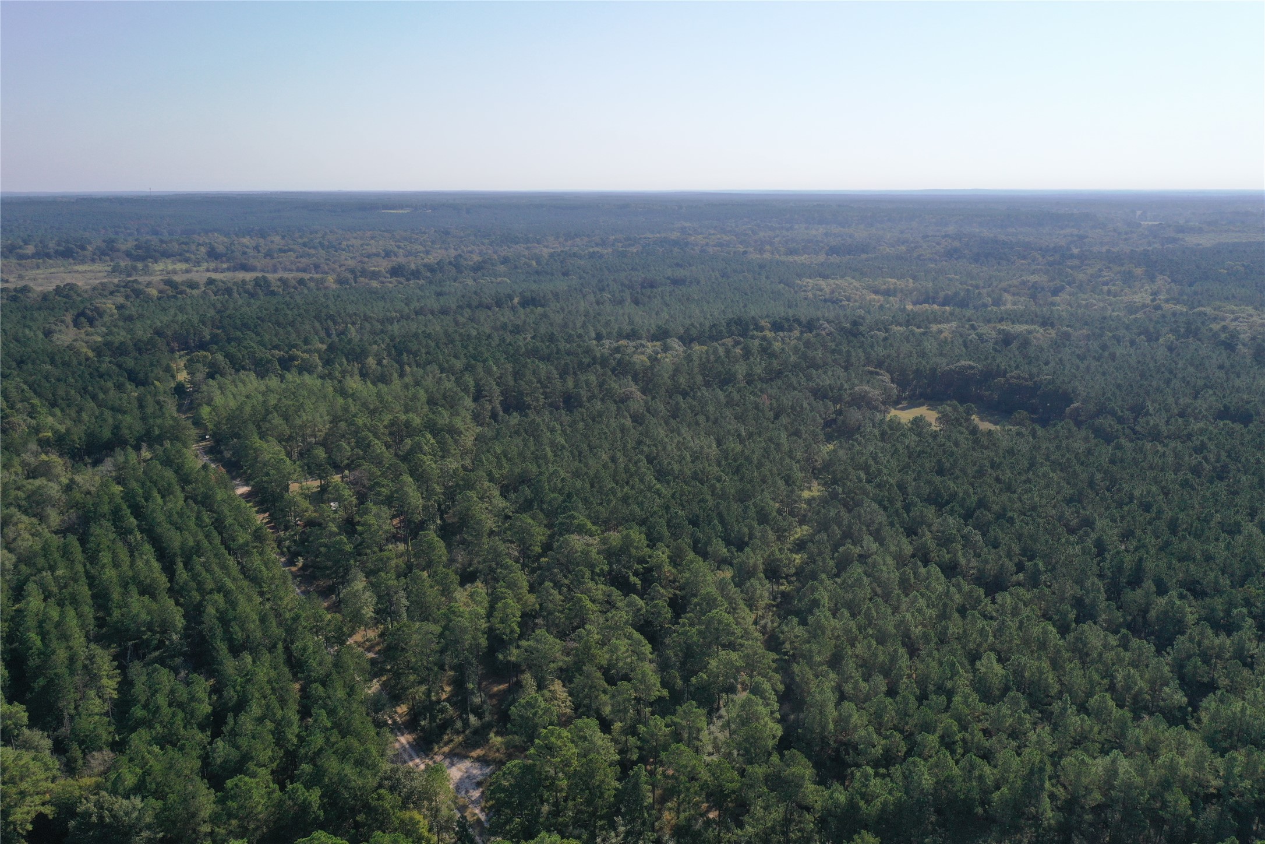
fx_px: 984
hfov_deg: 65.5
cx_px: 632
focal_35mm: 28
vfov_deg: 46.4
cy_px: 422
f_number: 7.1
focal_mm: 10.26
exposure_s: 1/400
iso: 100
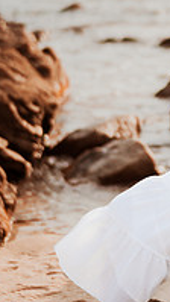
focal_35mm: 137
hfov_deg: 8.8
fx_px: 1097
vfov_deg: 15.6
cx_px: 186
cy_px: 82
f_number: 1.4
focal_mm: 58
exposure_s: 1/6400
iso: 125
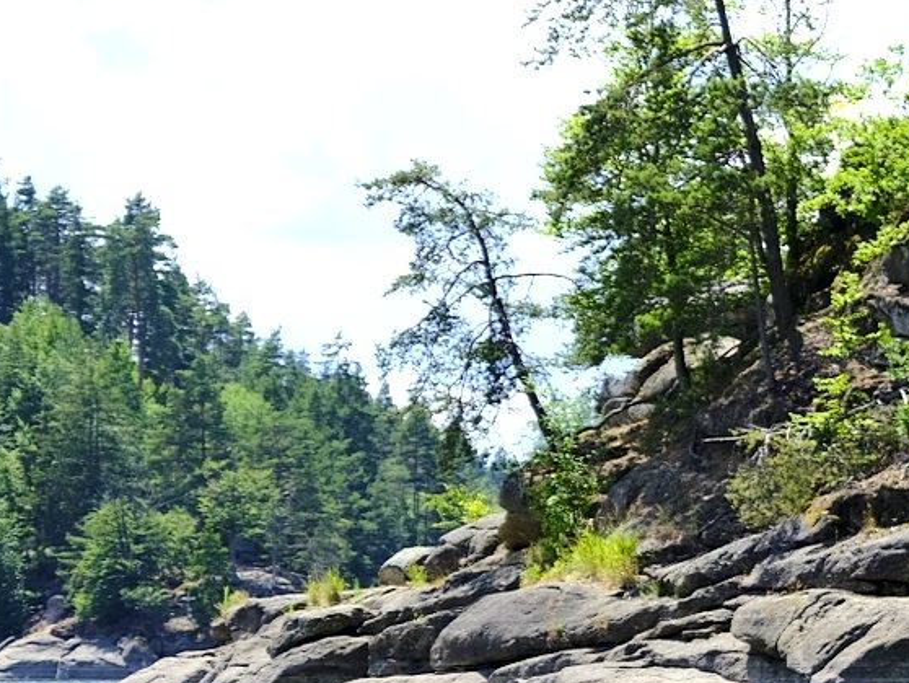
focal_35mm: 197
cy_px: 466
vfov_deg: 7.5
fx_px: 5175
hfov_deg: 9.6
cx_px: 1595
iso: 100
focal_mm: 70
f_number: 5.6
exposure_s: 1/170
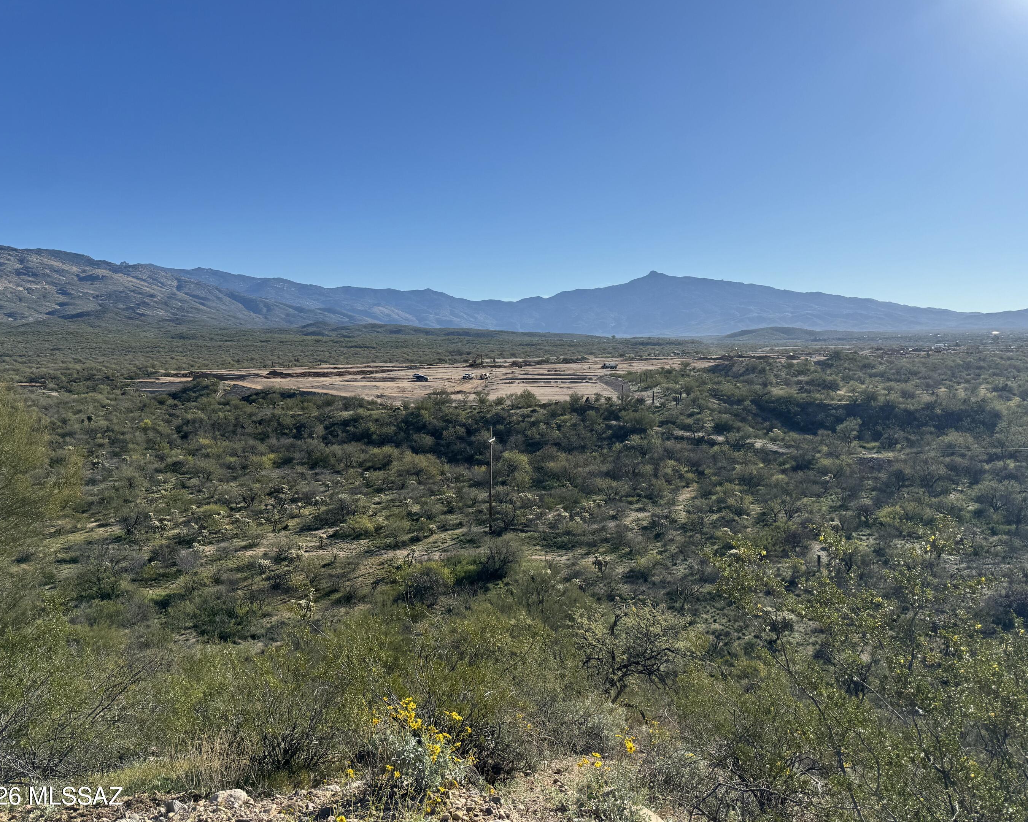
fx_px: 791
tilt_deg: -4.9
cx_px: 519
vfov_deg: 54.9
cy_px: 408
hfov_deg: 66.0
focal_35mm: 26
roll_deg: +0.0
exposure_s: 1/6410
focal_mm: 6.76
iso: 80
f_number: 1.78
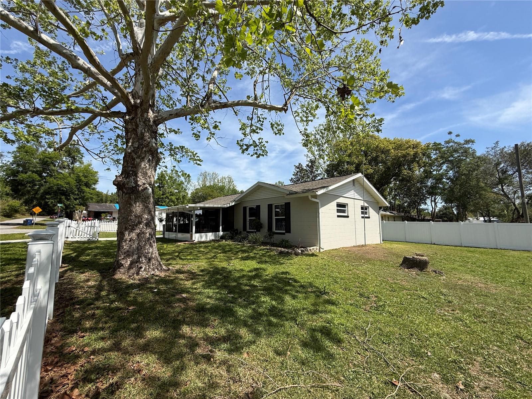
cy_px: 200
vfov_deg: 85.7
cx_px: 266
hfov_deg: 102.1
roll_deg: +0.1
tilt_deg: +6.9
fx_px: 215
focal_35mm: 14
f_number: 2.2
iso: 50
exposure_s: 1/2092
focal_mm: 2.22
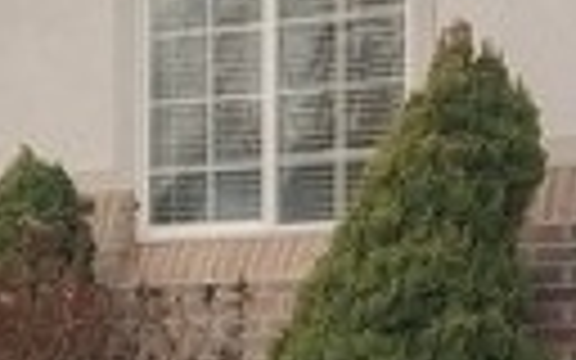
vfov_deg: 6.0
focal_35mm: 219
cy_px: 178
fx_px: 3438
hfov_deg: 9.5
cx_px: 27
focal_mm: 18
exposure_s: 1/320
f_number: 9
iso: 200
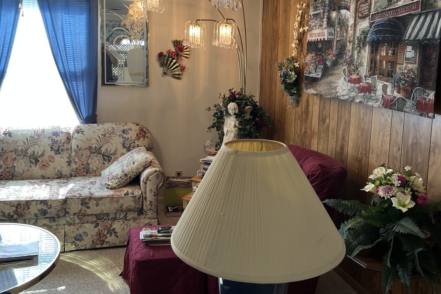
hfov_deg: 55.5
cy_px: 107
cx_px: 186
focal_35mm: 34
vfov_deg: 38.6
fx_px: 417
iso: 100
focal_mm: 5.7
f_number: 1.5
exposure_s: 1/120
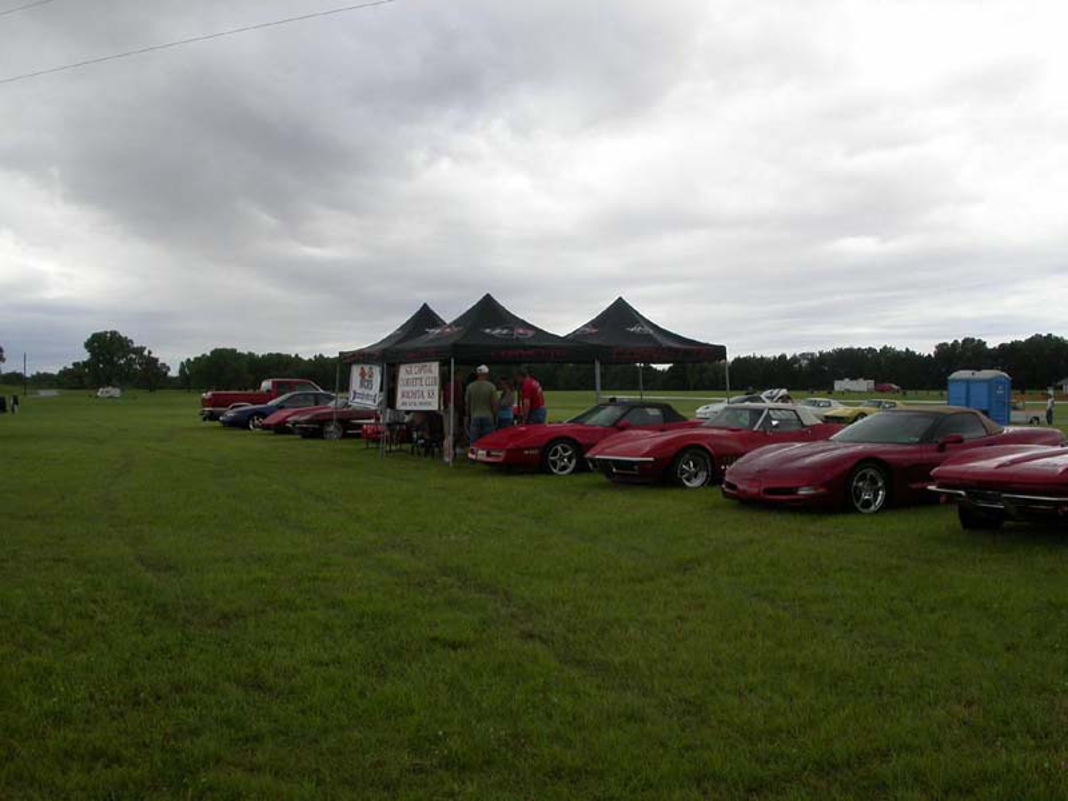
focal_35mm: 38
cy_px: 400
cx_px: 534
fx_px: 1172
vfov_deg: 37.7
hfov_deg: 49.0
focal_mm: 7.85
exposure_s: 1/221
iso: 100
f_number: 6.7
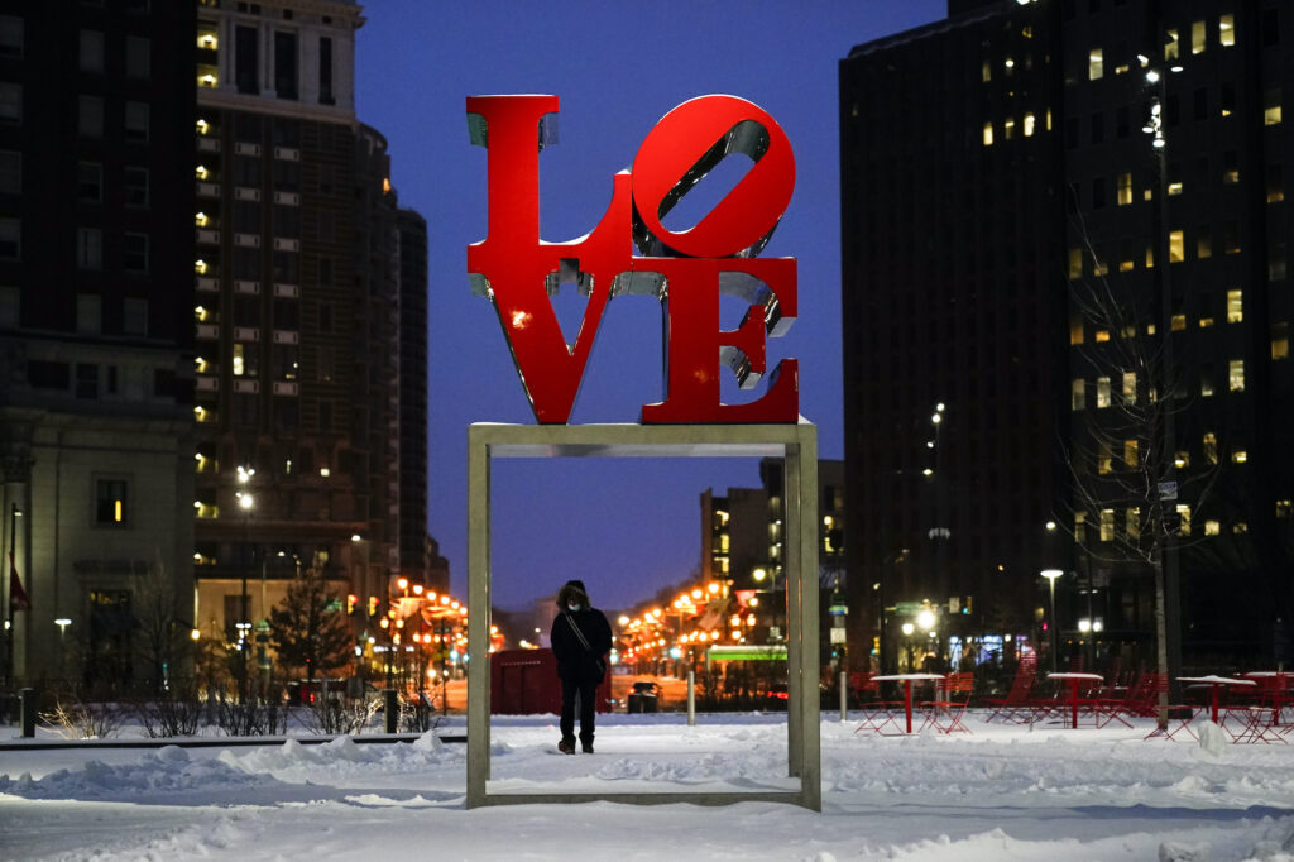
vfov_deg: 19.4
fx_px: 2515
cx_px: 647
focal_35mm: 70
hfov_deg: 28.9
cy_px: 431
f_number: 2.8
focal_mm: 70
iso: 4000
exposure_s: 1/250
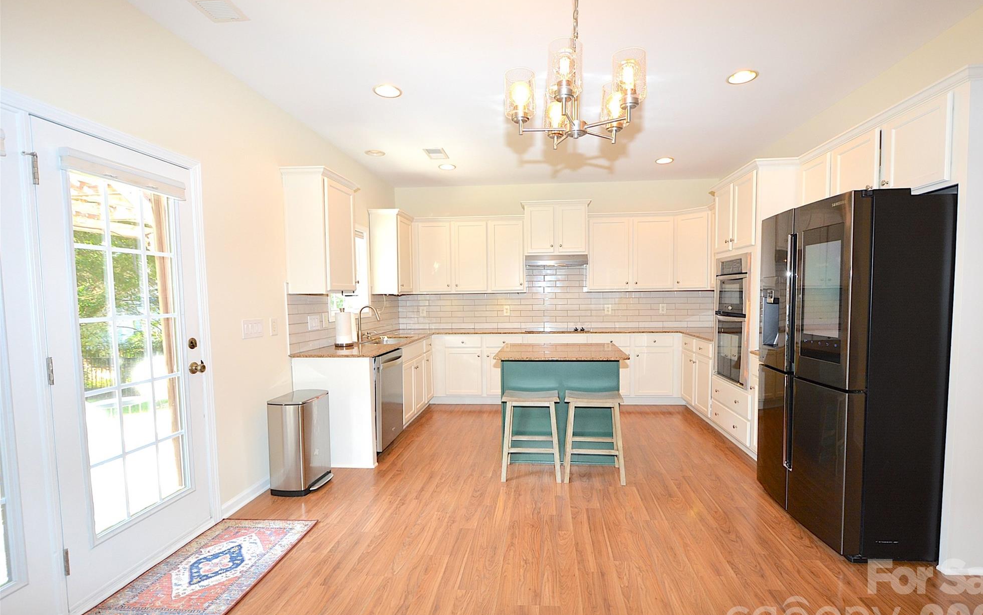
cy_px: 314
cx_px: 514
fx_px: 429
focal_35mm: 16
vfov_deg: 71.3
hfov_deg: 97.7
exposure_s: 1/200
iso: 500
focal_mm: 10
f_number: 3.5
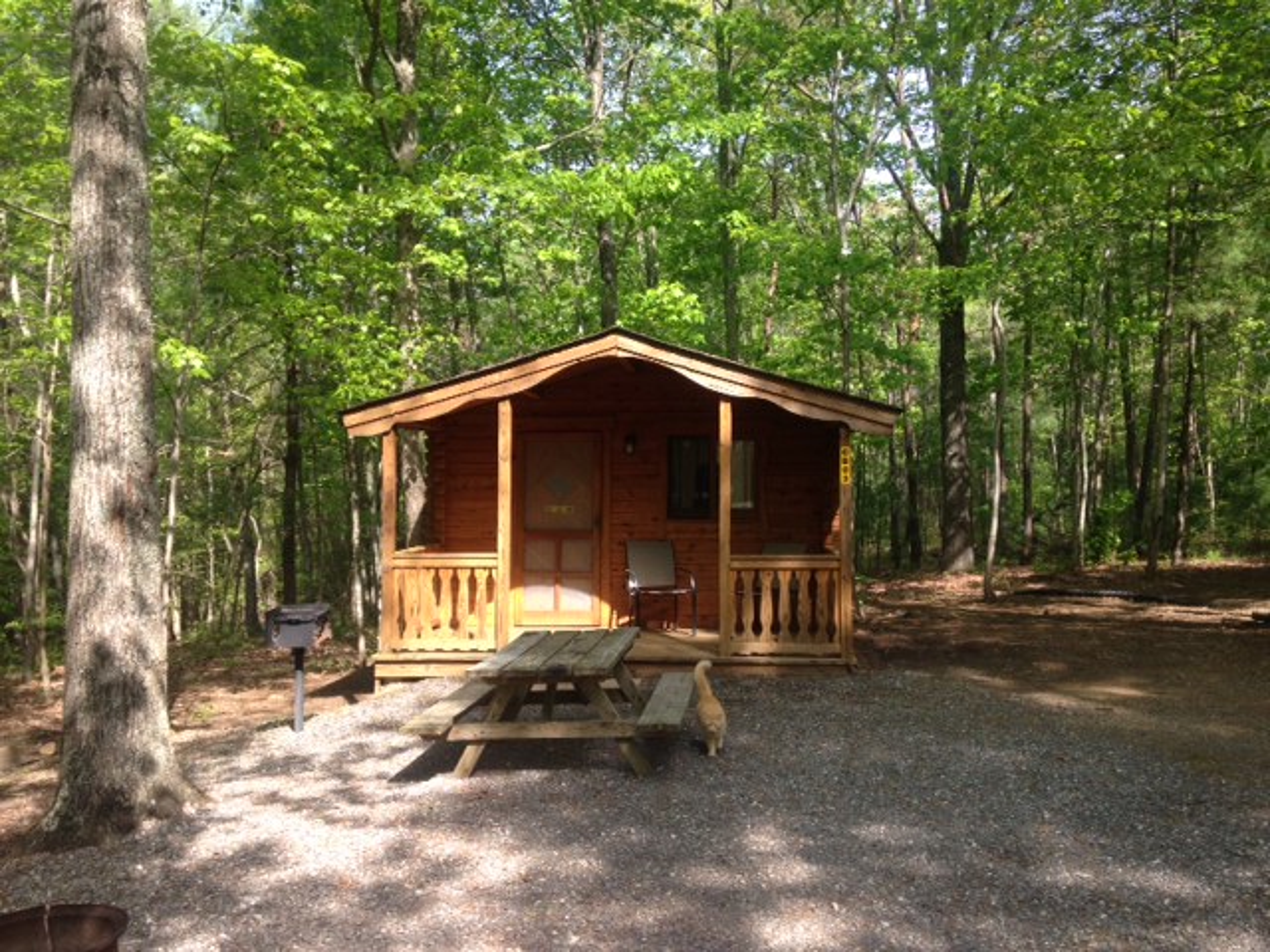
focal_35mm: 33
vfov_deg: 42.9
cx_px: 635
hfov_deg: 55.4
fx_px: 1211
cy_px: 476
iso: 50
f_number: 2.4
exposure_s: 1/276
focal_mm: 4.12
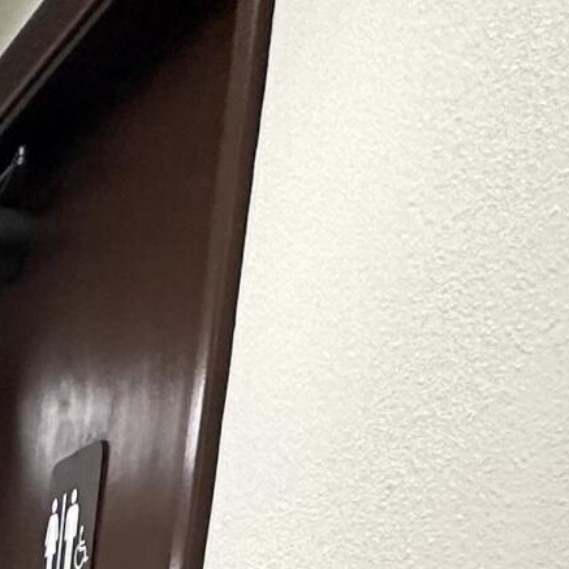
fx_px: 1581
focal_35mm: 85
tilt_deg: -19.3
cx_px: -479
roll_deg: -0.6
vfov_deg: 14.5
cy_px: 1319
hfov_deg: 16.7
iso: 320
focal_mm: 2.22
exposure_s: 1/120
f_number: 2.2
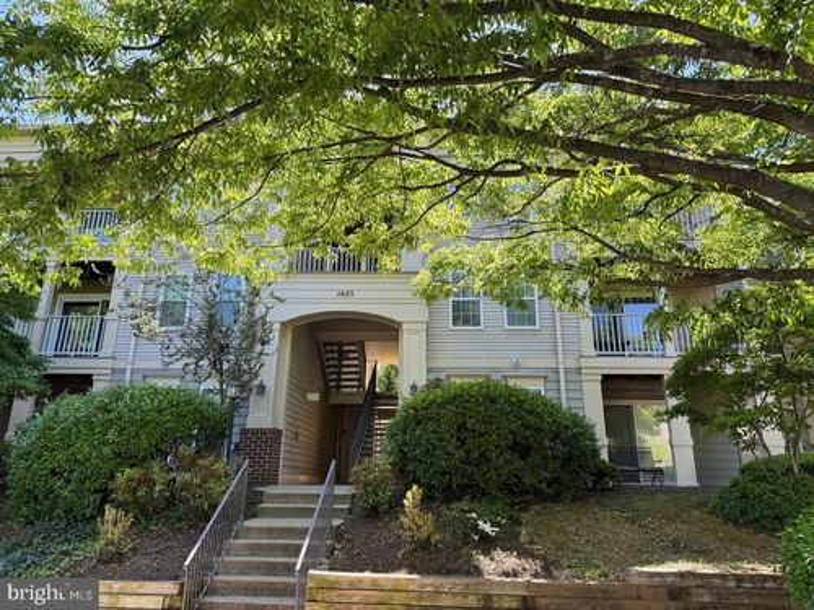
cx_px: 407
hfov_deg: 71.6
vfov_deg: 56.8
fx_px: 564
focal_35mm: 24
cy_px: 305
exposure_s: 1/521
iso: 100
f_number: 1.78
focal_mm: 6.76
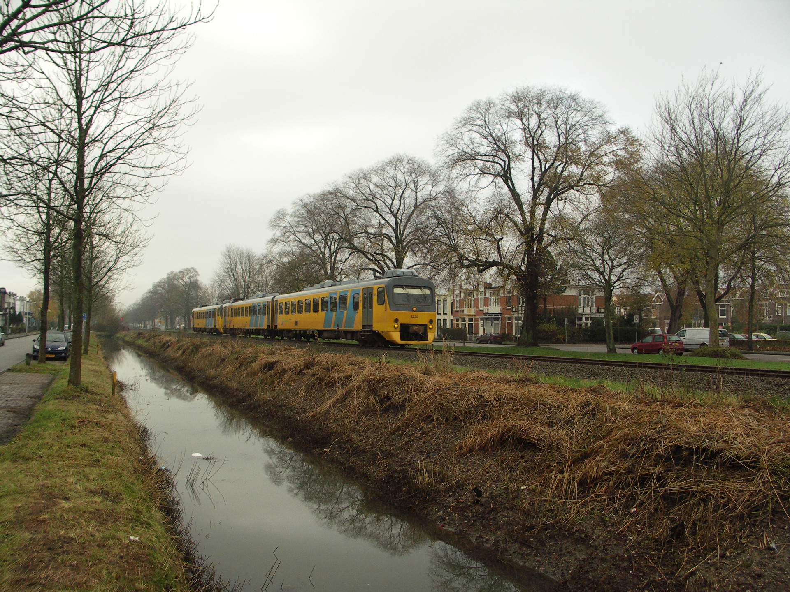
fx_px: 639
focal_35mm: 28
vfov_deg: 49.7
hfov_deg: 63.4
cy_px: 296
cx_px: 395
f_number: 3.5
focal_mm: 7.3
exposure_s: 1/200
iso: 200
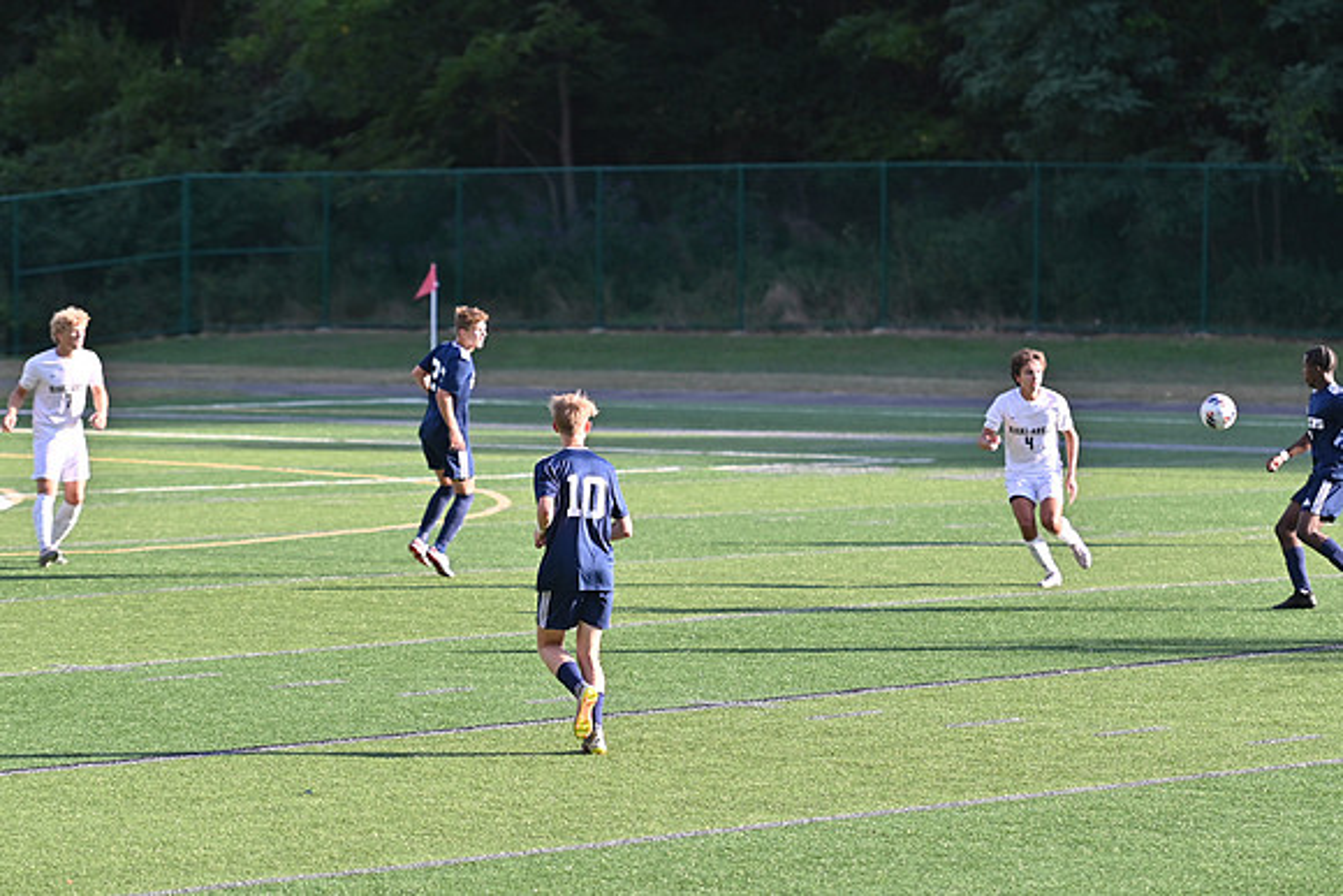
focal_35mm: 217
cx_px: 672
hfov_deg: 9.5
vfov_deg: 6.3
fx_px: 8097
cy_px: 448
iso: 200
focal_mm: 145
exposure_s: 1/1250
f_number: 2.8
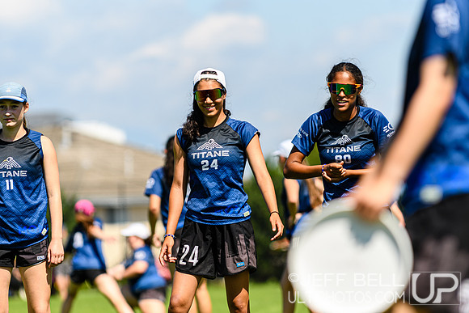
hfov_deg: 6.9
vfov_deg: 4.6
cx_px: 234
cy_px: 156
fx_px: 3909
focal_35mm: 300
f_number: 3.2
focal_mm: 200
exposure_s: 1/1250
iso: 100
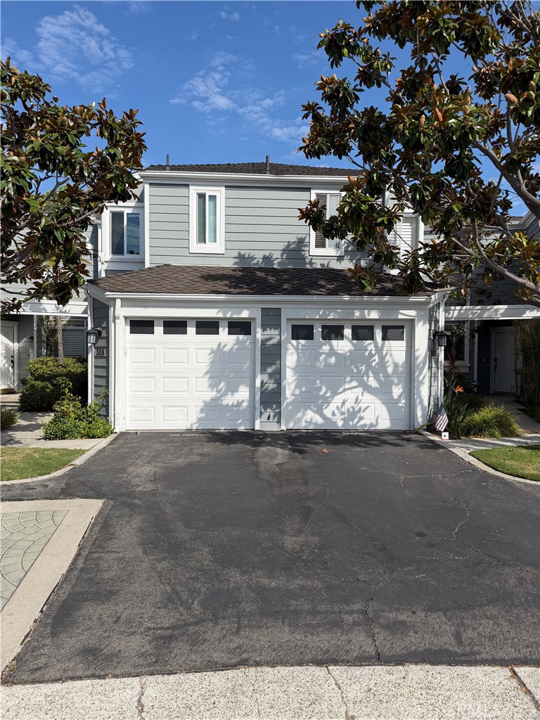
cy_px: 360
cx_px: 270
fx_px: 499
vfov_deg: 71.6
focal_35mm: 24
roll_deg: -1.8
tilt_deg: -1.8
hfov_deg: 56.8
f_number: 1.78
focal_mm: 6.76
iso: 80
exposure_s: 1/5319
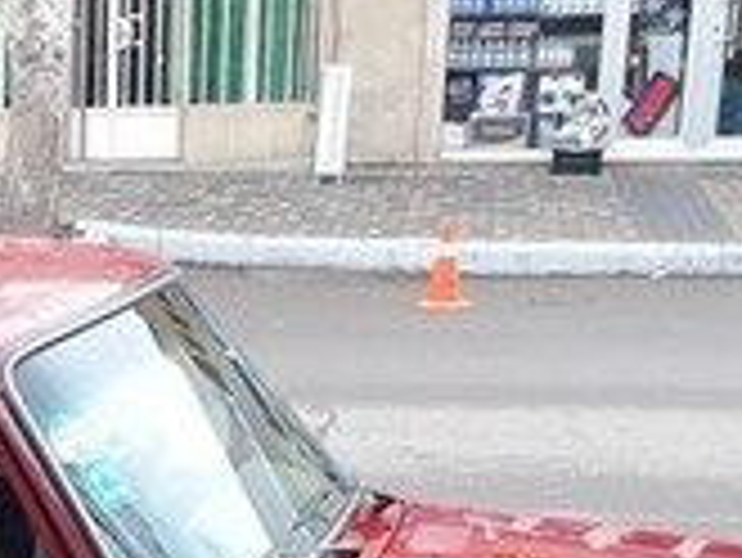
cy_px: 799
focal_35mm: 108
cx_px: -319
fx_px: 2317
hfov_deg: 16.8
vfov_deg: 13.1
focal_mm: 3.6
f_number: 1.9
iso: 50
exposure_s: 1/50
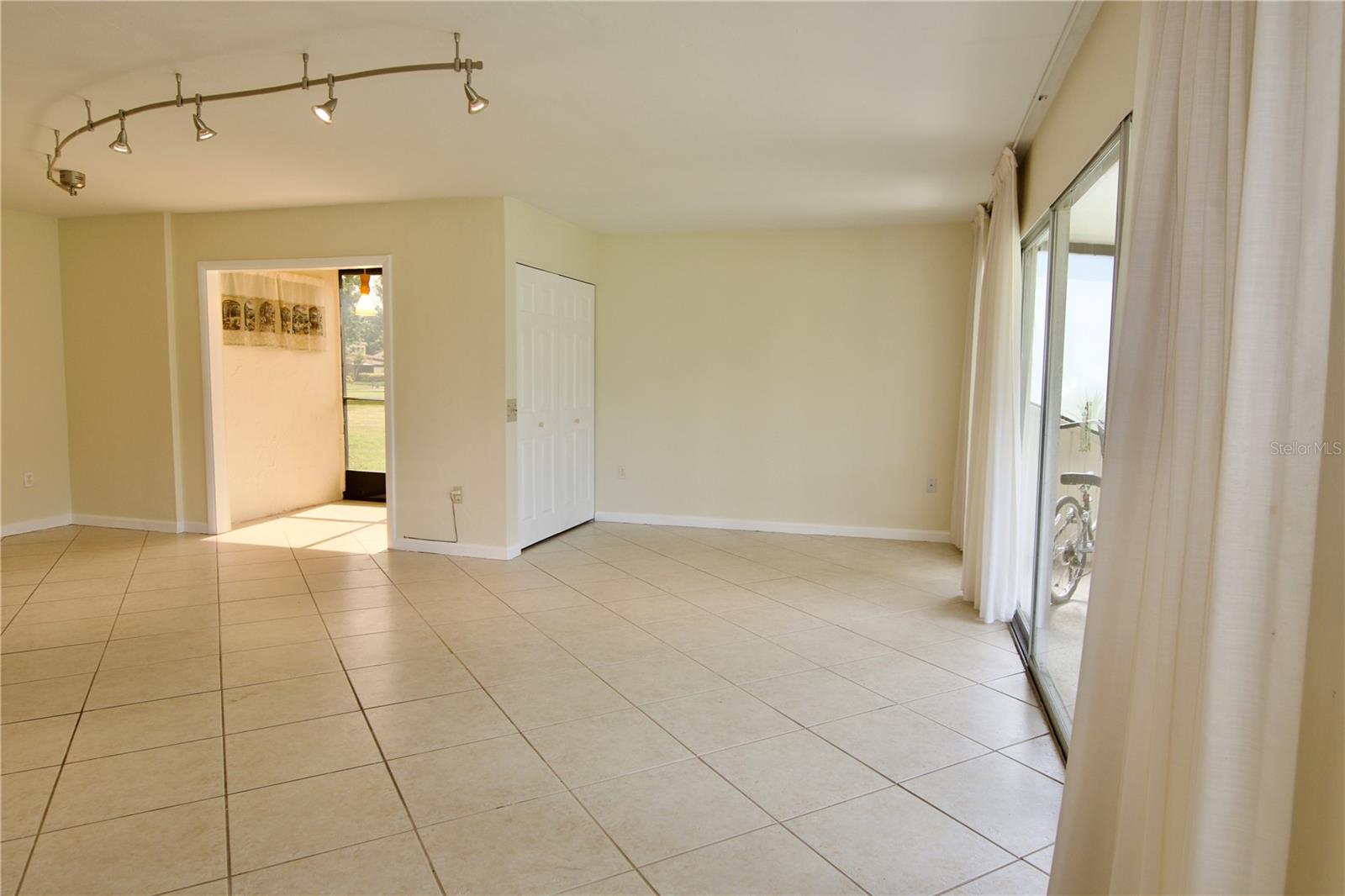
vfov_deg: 59.5
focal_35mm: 21
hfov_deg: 81.2
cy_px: 448
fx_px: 784
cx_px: 672
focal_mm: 14
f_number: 4.5
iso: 200
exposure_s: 1/80
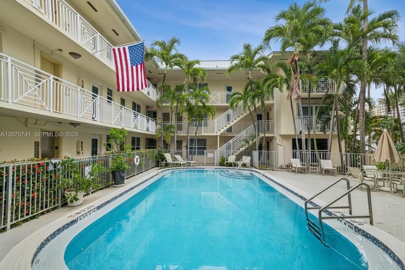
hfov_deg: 96.7
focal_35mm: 16
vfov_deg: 73.8
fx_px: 180
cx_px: 202
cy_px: 135
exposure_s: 1/40
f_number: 10
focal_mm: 16
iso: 200
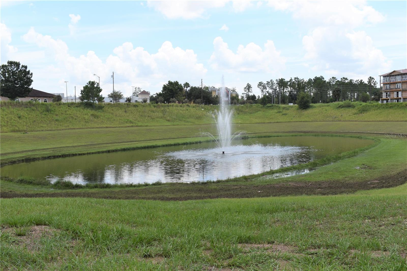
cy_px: 136
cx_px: 204
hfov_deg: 51.3
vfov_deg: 35.5
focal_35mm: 38
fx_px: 424
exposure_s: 1/200
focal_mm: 25
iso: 100
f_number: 10
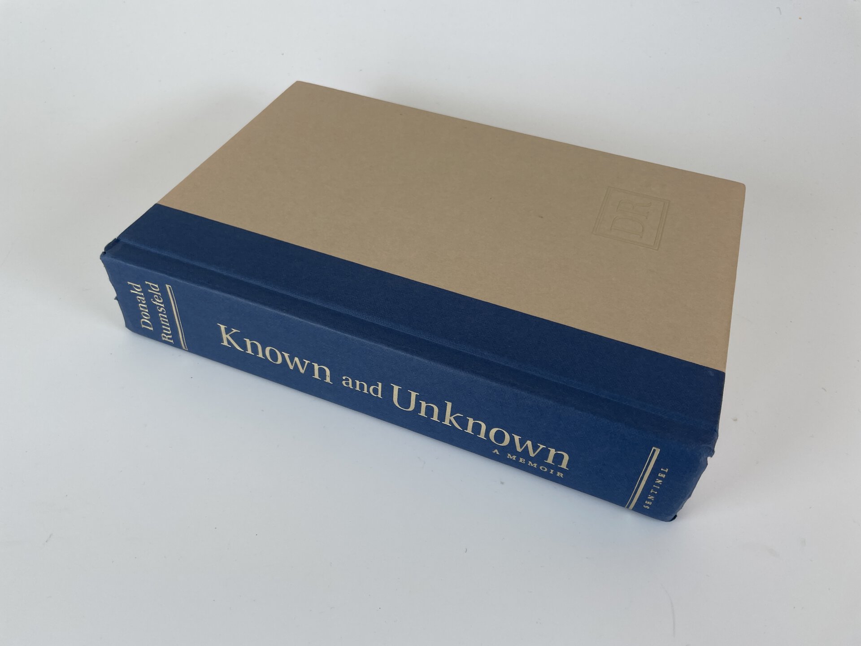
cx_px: 430
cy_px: 323
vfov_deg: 53.1
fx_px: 647
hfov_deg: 67.3
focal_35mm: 26
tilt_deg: -48.4
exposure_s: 1/148
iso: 32
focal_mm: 4.2
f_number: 1.6
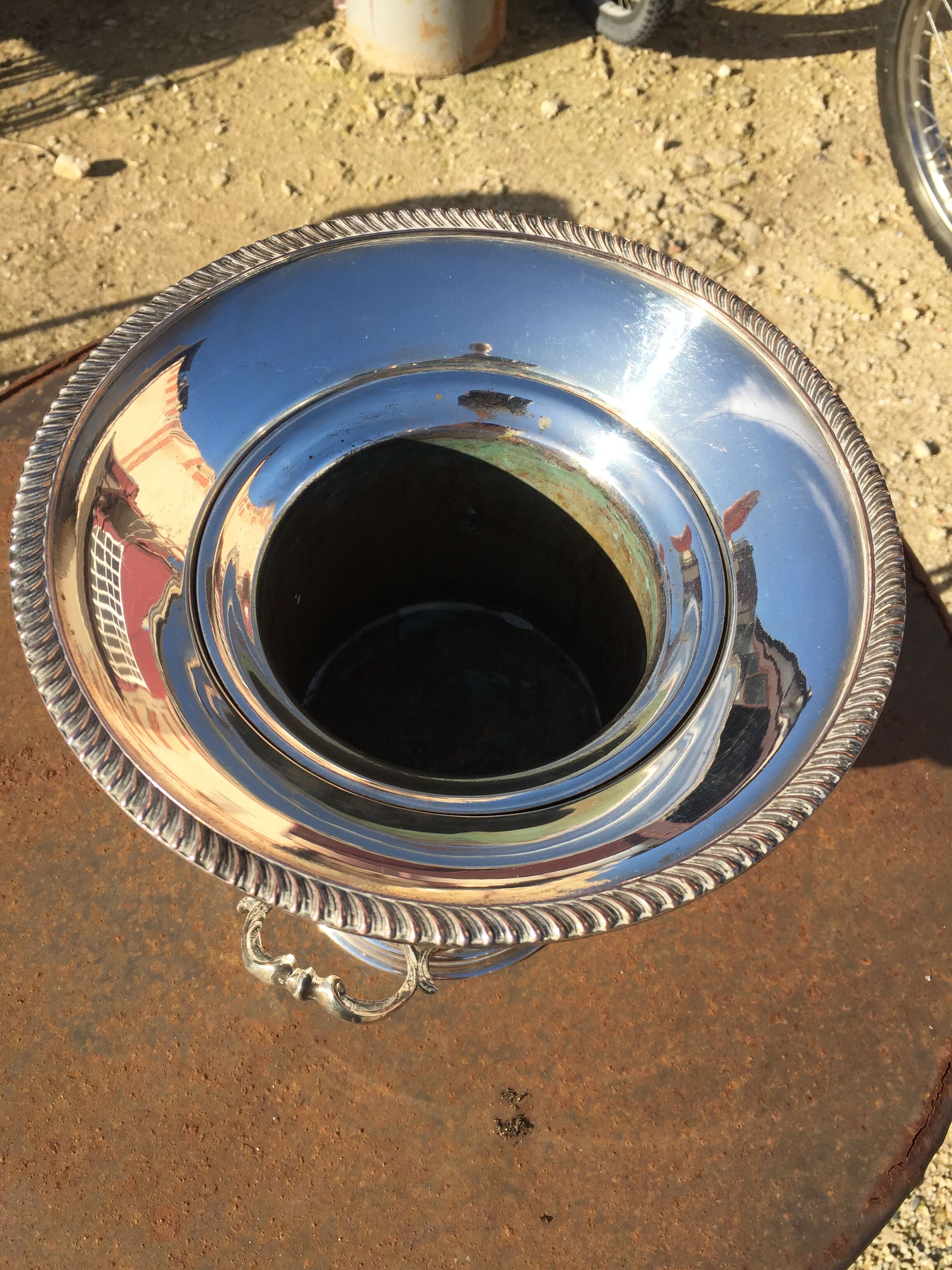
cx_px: 476
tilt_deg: -59.4
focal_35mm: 29
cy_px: 635
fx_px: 1063
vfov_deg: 61.7
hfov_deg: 48.2
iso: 32
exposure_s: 1/1319
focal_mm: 4.15
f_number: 2.2
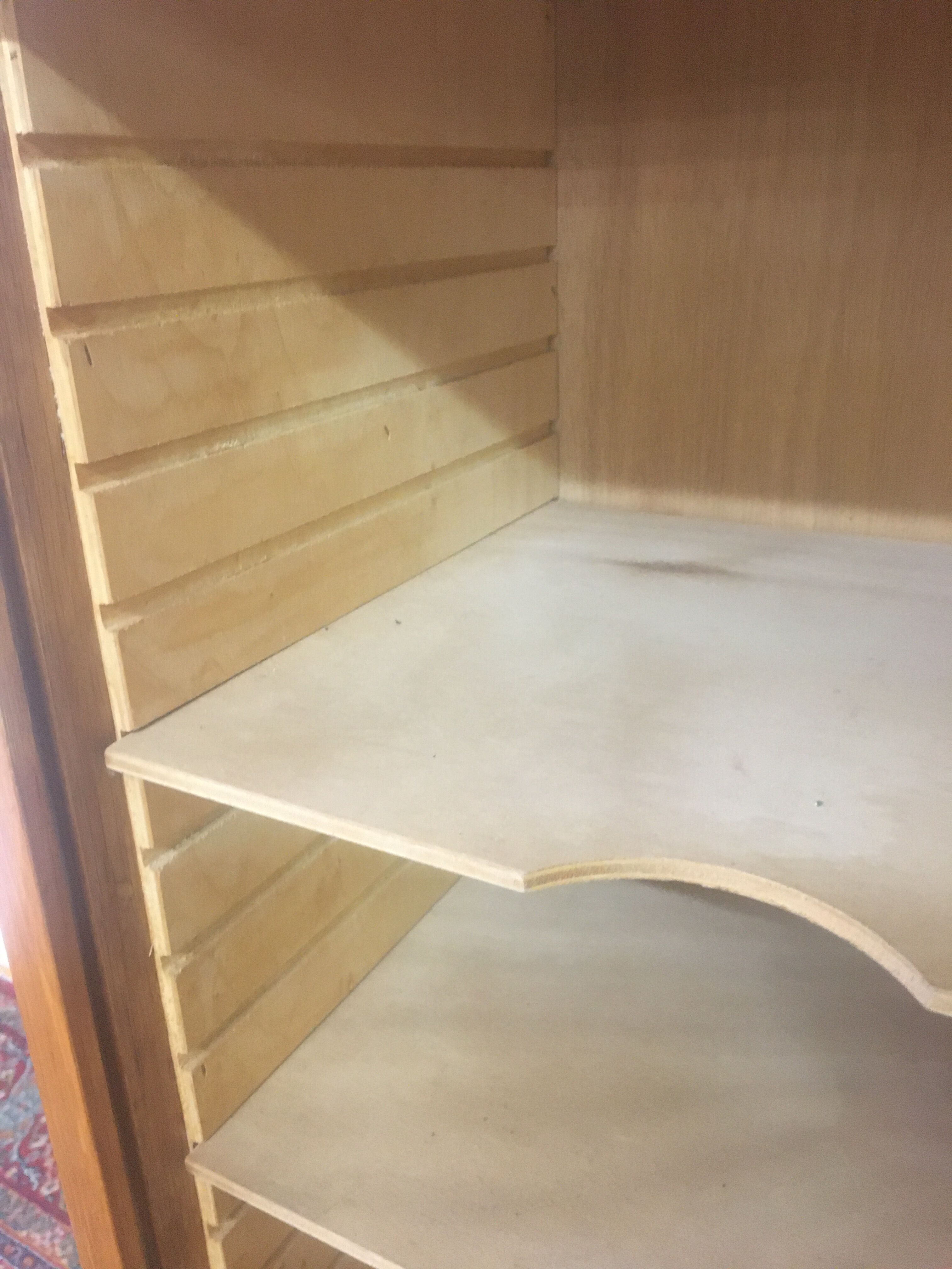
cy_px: 634
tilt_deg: -22.0
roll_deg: +3.1
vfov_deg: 61.7
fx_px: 1063
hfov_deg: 48.2
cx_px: 476
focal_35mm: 29
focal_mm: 4.15
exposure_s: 1/17
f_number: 2.2
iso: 200
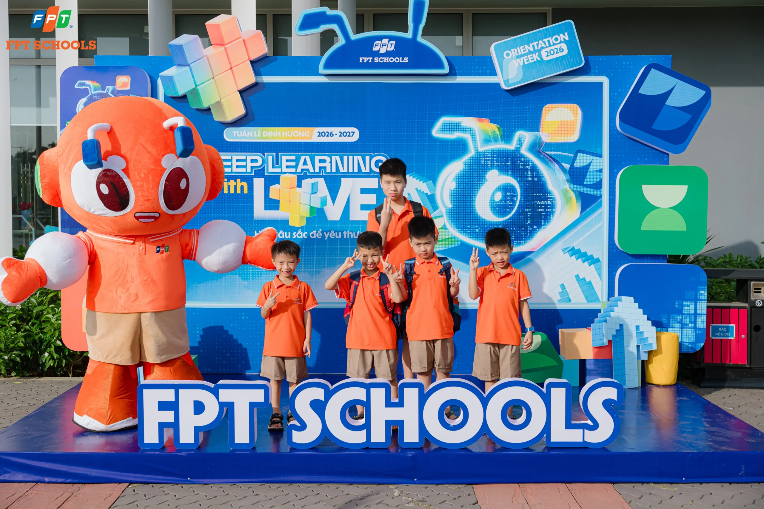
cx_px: 382
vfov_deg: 30.8
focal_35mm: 44
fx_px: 925
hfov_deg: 44.9
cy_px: 254
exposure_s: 1/640
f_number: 4
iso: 100
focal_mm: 43.6
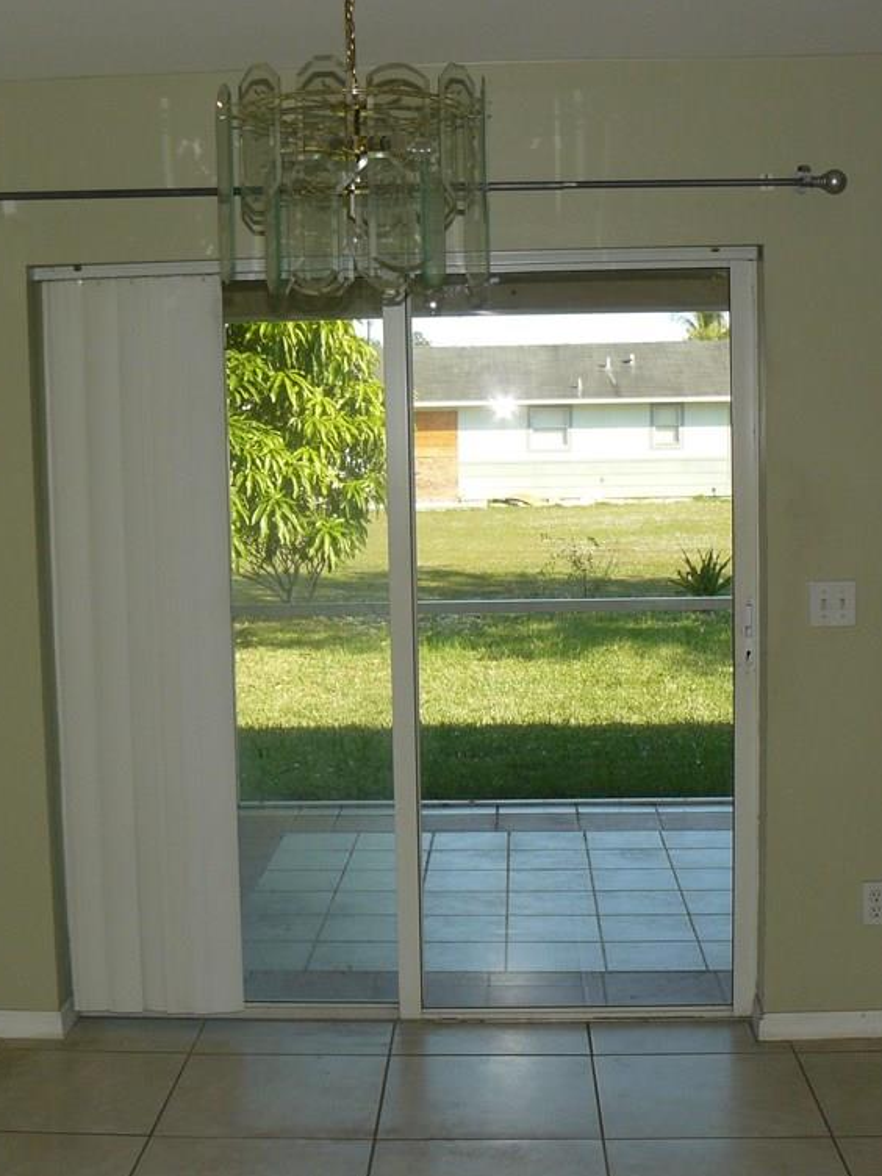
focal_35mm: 49
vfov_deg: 38.9
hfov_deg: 29.7
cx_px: 405
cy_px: 586
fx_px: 1665
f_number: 4
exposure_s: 1/125
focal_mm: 6
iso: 100
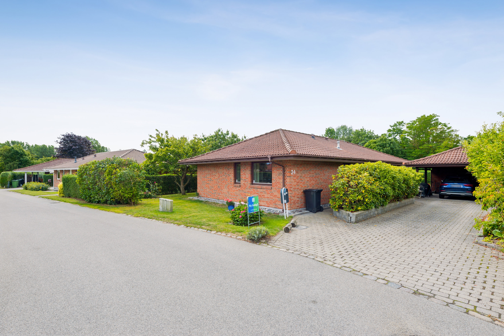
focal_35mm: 17
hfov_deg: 93.3
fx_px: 238
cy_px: 168
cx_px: 252
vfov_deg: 70.4
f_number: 10
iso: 200
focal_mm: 17
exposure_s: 1/60
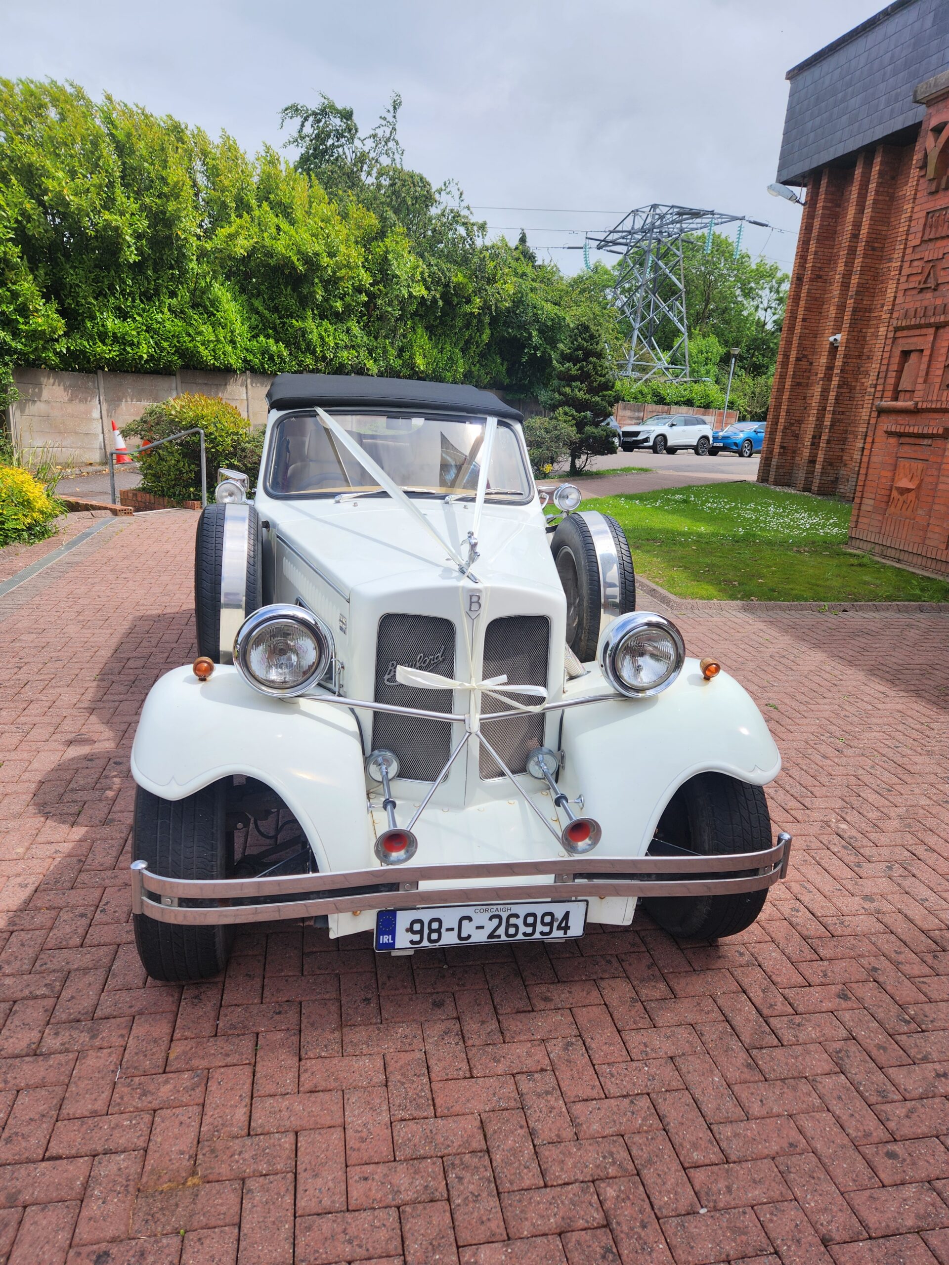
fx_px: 841
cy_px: 632
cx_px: 474
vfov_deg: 73.9
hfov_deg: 58.9
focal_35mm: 23
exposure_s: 1/1941
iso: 20
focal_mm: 5.4
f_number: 1.8
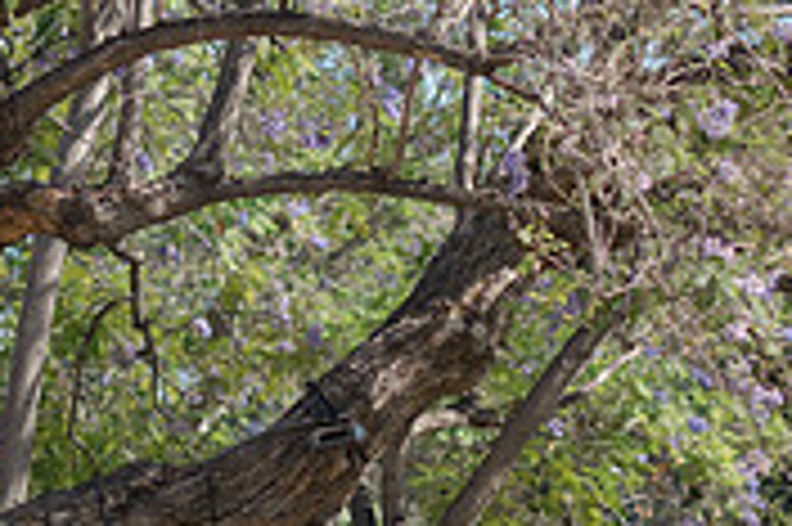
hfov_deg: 5.5
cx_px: 123
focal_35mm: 375
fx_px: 8242
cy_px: 177
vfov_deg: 3.7
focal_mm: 105
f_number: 1.4
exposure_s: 1/3200
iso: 64
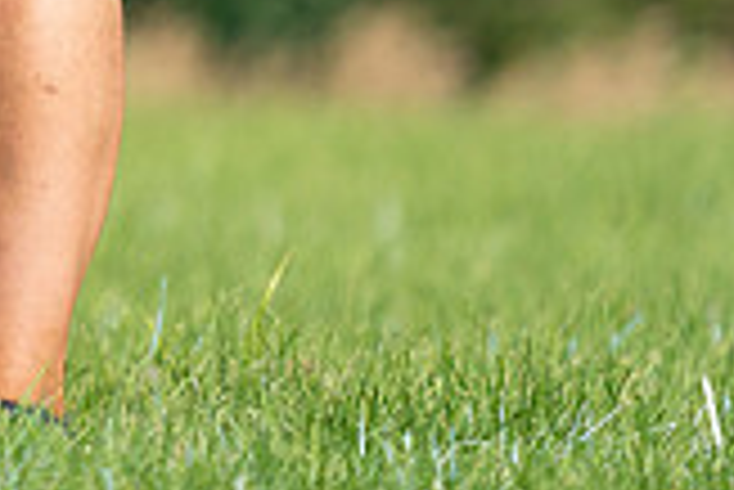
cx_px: -401
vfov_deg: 0.9
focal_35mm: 1620
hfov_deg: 1.3
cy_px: -317
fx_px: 33059
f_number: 6.3
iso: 1250
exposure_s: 1/4000
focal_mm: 456
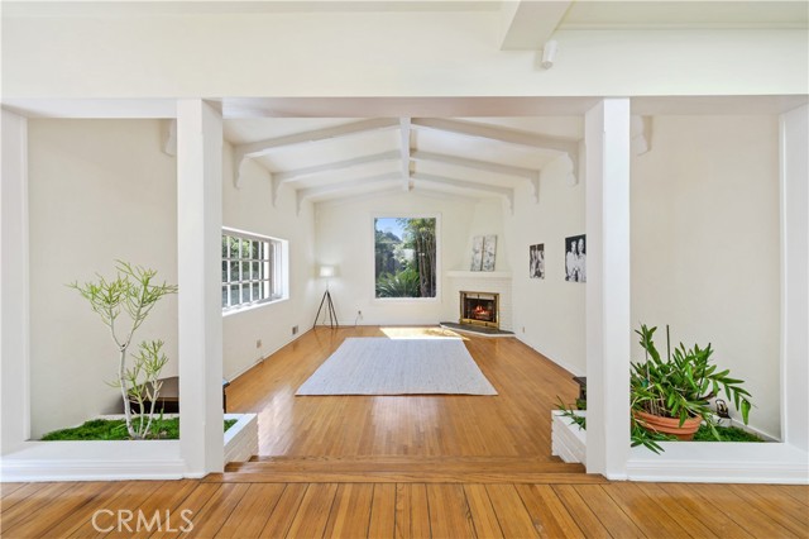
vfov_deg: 81.1
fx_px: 314
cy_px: 270
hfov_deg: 104.3
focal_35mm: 14
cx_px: 404
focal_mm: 14
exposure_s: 1/13
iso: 100
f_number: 8
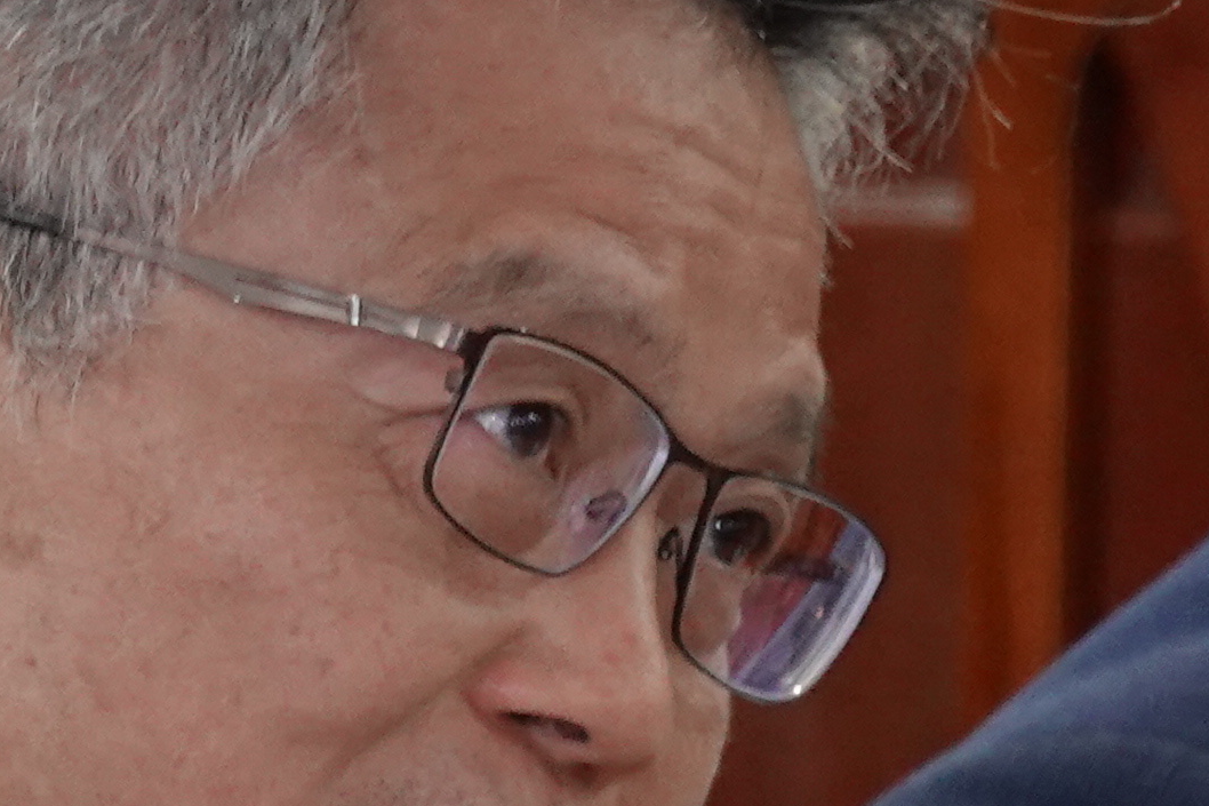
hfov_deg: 2.3
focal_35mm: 905
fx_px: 30386
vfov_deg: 1.5
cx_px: 208
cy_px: 1252
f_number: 4.5
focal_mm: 63.55
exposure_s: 1/15
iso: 800
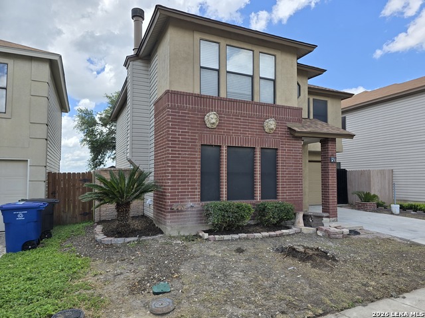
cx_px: 212
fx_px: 282
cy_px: 159
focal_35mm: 23
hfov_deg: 73.9
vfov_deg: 58.9
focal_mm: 6.3
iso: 12
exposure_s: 1/590
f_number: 1.7
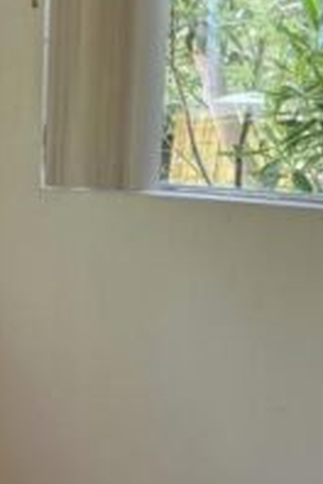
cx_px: -184
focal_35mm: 105
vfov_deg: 19.2
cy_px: 398
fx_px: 1413
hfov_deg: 12.3
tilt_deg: -15.0
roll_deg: +1.1
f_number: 1.6
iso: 125
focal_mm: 5.96
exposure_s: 1/122
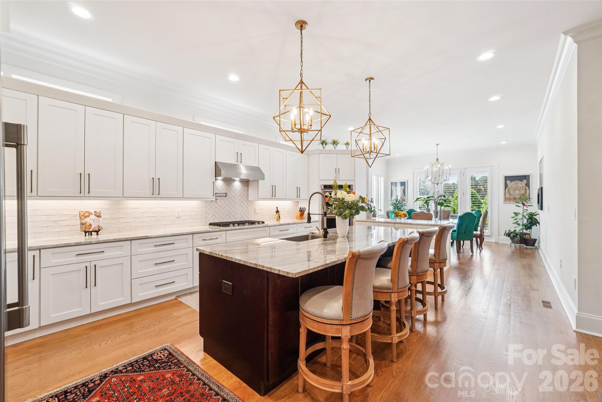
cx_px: 301
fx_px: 251
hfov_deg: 100.4
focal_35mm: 15
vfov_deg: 77.3
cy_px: 201
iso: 400
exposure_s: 1/20
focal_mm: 10
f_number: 8
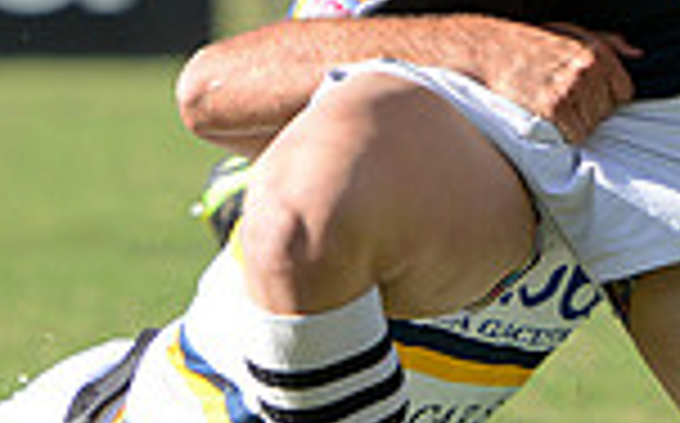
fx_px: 15994
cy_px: -344
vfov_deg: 1.5
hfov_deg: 2.4
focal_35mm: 864
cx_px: 243
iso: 250
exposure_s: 1/500
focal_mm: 220
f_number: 4
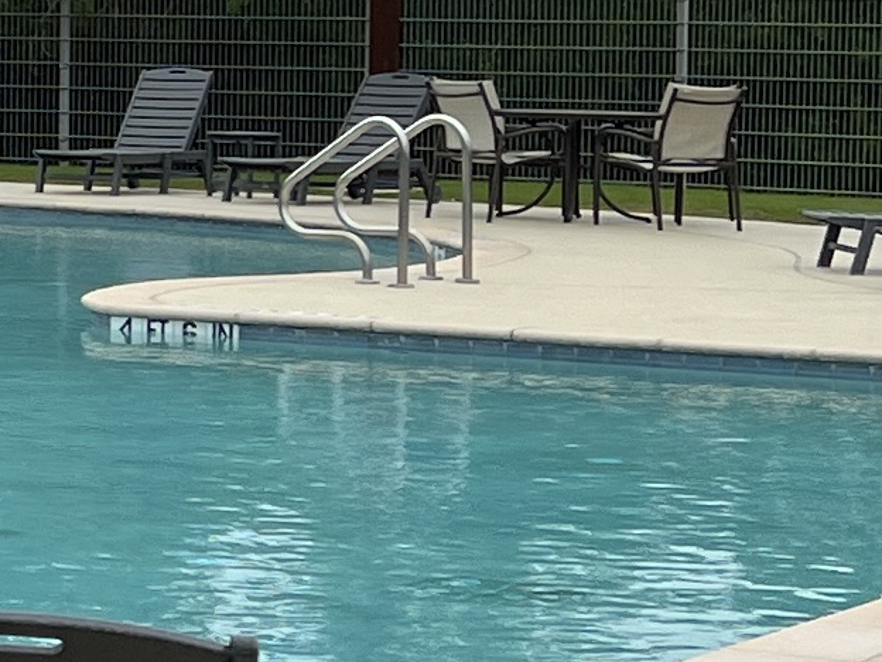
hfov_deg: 10.2
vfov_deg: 8.8
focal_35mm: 168
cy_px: 51
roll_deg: +0.4
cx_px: -1234
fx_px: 4281
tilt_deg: -0.5
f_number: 1.5
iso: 50
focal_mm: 5.7
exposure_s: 1/3165
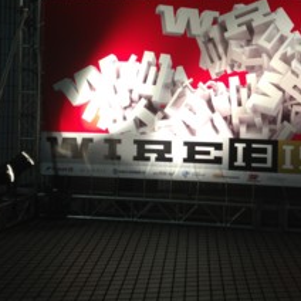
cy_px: 94
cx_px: 267
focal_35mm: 55
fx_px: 541
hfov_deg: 29.9
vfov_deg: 30.8
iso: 50
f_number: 2.4
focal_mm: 4.13
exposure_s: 1/30
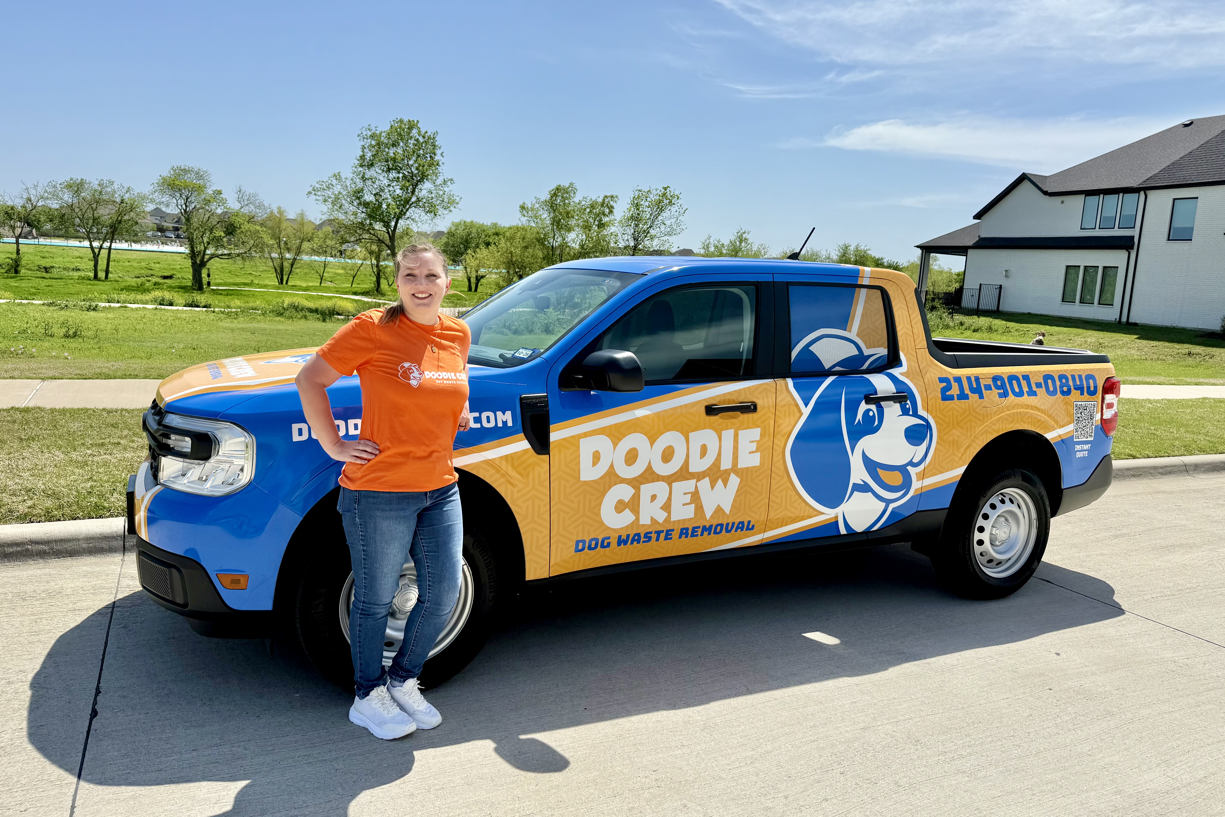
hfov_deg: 71.5
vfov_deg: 51.3
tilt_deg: -8.2
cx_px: 613
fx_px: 851
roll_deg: -3.7
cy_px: 391
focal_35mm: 25
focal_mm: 6.76
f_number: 1.78
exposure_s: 1/9091
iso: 80
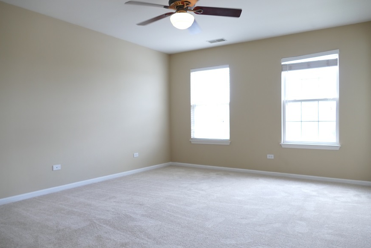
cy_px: 128
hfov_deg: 69.4
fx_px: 268
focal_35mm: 26
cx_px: 184
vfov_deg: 49.6
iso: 320
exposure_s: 1/60
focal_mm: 9.24
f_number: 2.8
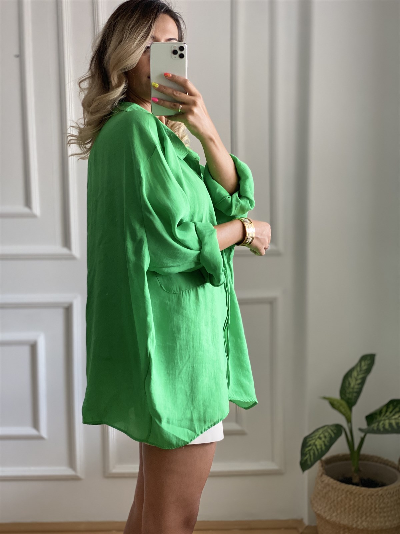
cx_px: 200
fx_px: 801
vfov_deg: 36.8
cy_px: 267
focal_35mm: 52
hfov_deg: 28.0
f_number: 2
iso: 125
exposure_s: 1/122
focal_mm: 6
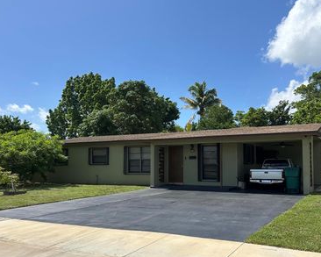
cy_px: 157
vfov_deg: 45.5
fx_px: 304
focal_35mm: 32
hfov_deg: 54.9
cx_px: 203
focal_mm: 6.86
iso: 80
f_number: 1.78
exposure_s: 1/7042
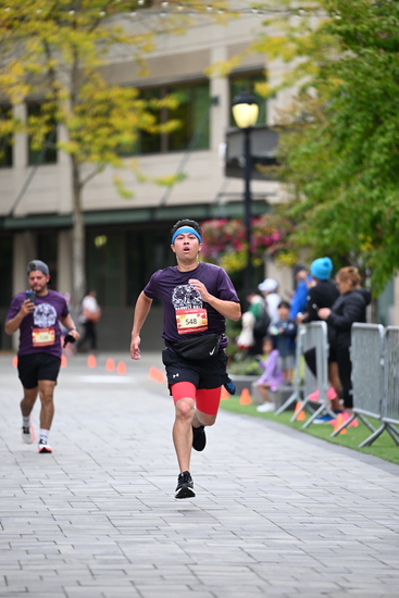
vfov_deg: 10.3
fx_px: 3323
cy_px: 299
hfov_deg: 6.9
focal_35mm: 200
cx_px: 200
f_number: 2.8
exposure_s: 1/2000
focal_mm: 200
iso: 640
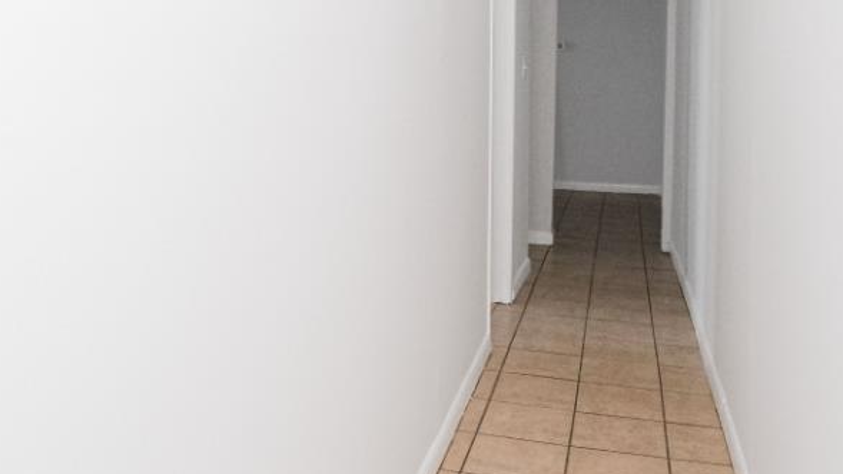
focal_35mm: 40
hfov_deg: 50.3
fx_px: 894
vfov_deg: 28.6
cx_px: 365
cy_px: 52
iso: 1600
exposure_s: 1/125
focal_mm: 10
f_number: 7.1
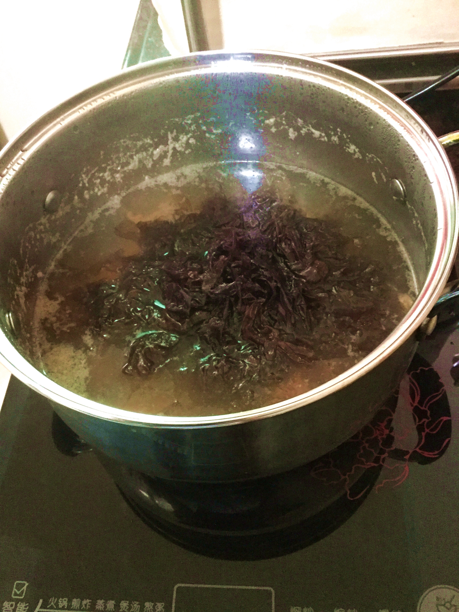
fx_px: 548
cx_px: 230
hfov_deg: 45.4
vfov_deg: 58.4
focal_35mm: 31
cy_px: 306
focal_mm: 3.3
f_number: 2.4
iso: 500
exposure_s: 1/17
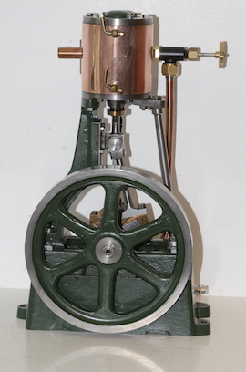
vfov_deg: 16.7
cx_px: 123
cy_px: 186
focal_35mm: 123
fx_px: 1267
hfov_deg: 11.1
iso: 800
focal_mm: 82
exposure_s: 1/60
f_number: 13
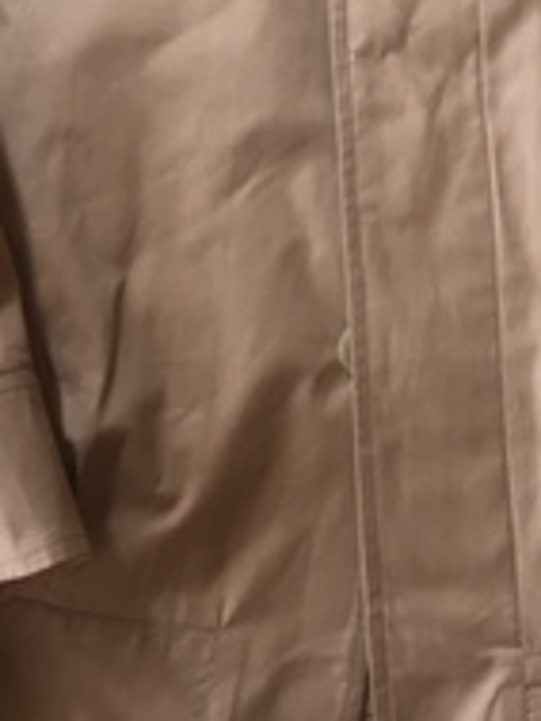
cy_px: -111
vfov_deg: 19.1
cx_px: 427
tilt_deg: -83.1
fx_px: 2040
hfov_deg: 15.0
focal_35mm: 98
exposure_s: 1/33
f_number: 2.2
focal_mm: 4.15
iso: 64
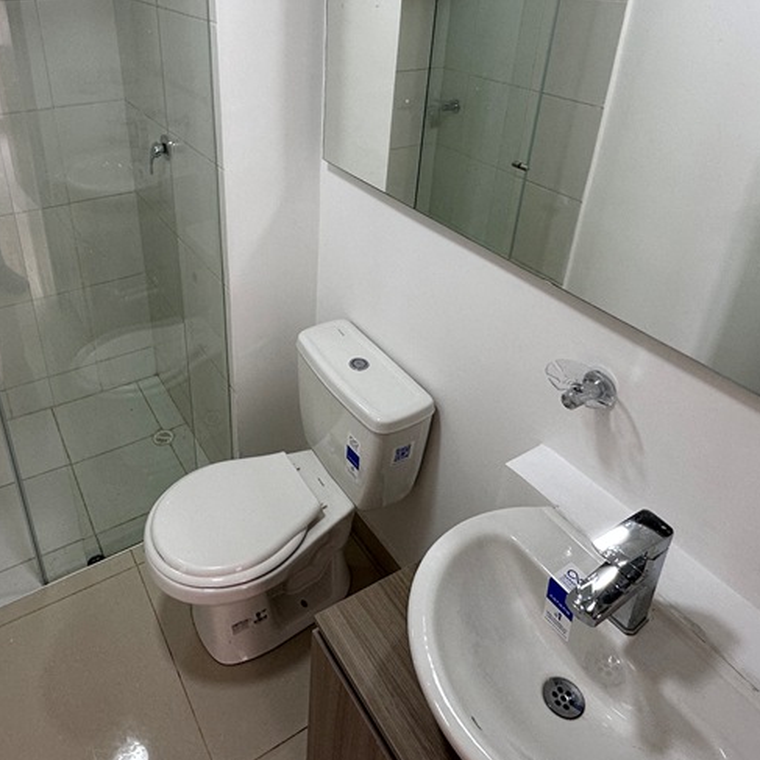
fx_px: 646
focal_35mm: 26
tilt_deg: -26.2
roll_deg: -0.3
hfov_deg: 60.3
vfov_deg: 59.4
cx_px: 295
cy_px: 247
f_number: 2.2
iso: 125
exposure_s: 1/120
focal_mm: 2.22
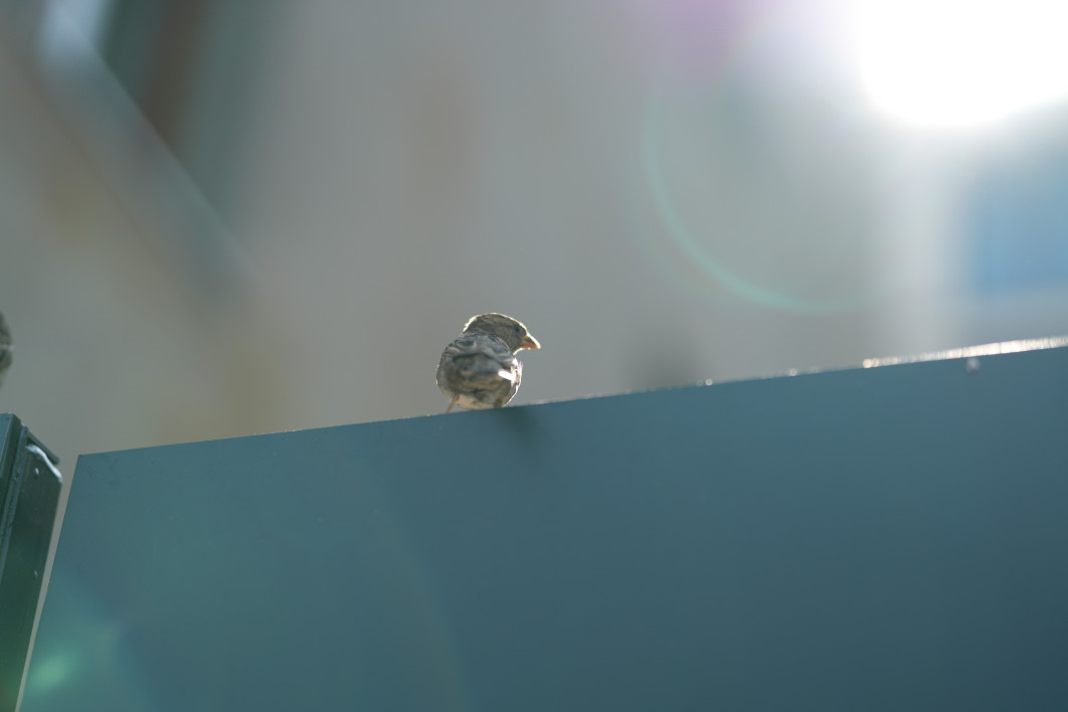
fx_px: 2521
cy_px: 356
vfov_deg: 16.1
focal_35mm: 85
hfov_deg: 23.9
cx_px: 534
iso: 100
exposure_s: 1/2000
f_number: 1.4
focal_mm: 85
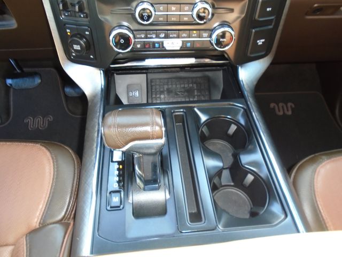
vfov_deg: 53.1
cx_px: 171
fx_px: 257
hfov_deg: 67.3
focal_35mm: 26
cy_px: 128
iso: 250
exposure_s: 1/30
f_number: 3.2
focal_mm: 4.6
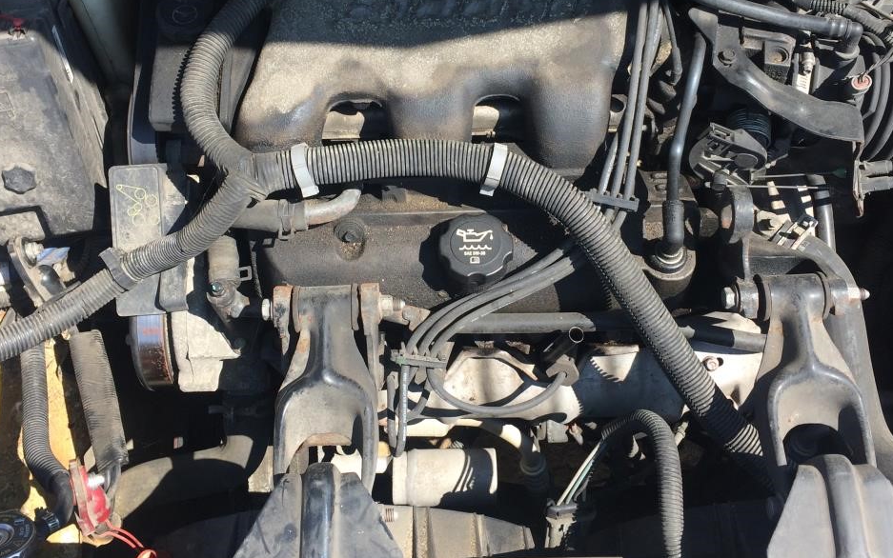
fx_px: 1022
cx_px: 433
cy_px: 186
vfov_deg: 30.3
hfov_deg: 47.2
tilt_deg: -56.4
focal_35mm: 42
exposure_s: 1/720
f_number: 2.2
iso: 32
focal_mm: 4.15
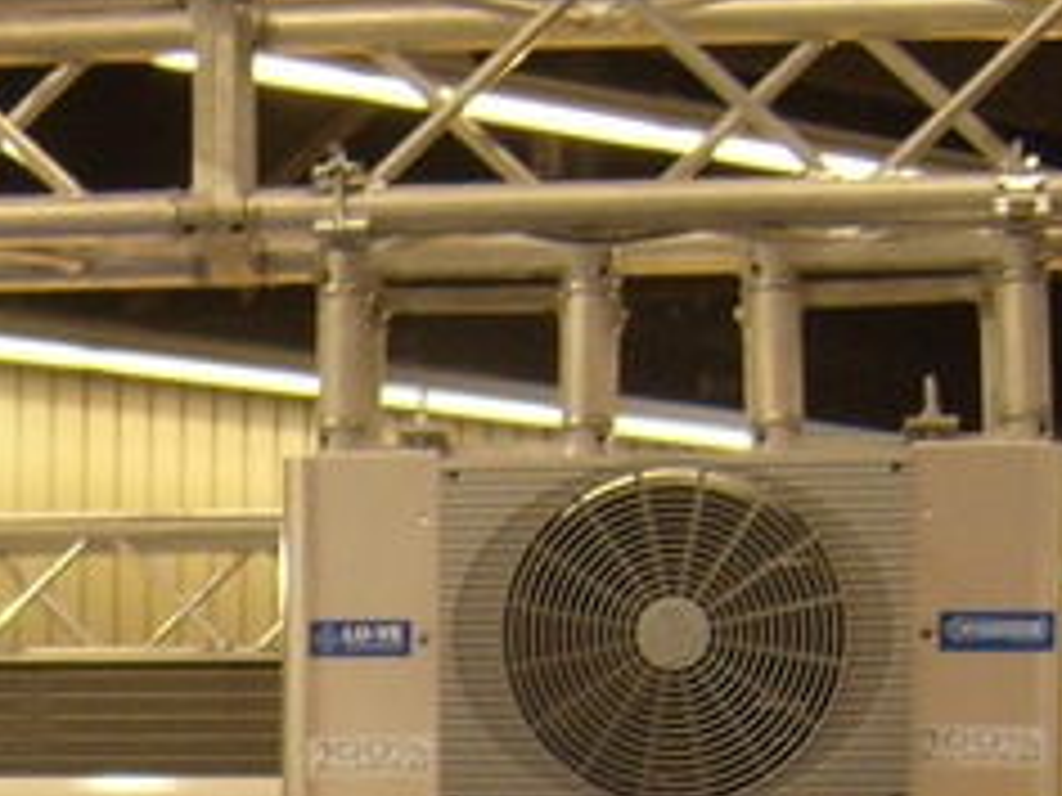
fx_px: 5461
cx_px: -616
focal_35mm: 178
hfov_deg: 10.6
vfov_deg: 8.0
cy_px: 1489
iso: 85
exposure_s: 1/30
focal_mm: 7.4
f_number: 2.8
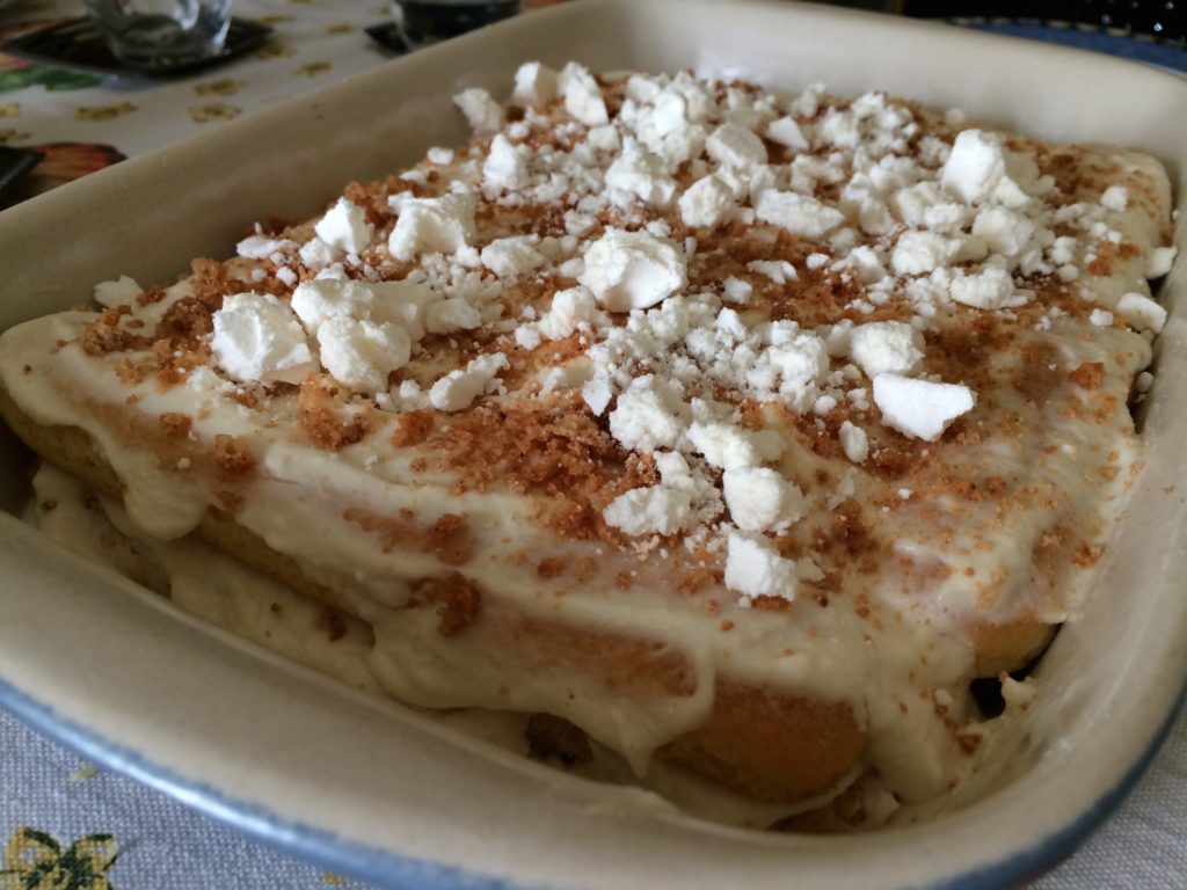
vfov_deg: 48.2
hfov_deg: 61.7
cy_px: 445
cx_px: 594
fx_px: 994
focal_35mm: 29
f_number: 2.2
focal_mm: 4.15
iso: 40
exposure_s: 1/40
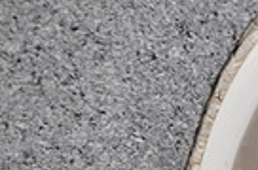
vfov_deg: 2.0
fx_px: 4799
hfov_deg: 3.1
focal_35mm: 671
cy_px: 237
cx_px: 459
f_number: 5.6
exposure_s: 1/125
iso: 200
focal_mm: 105
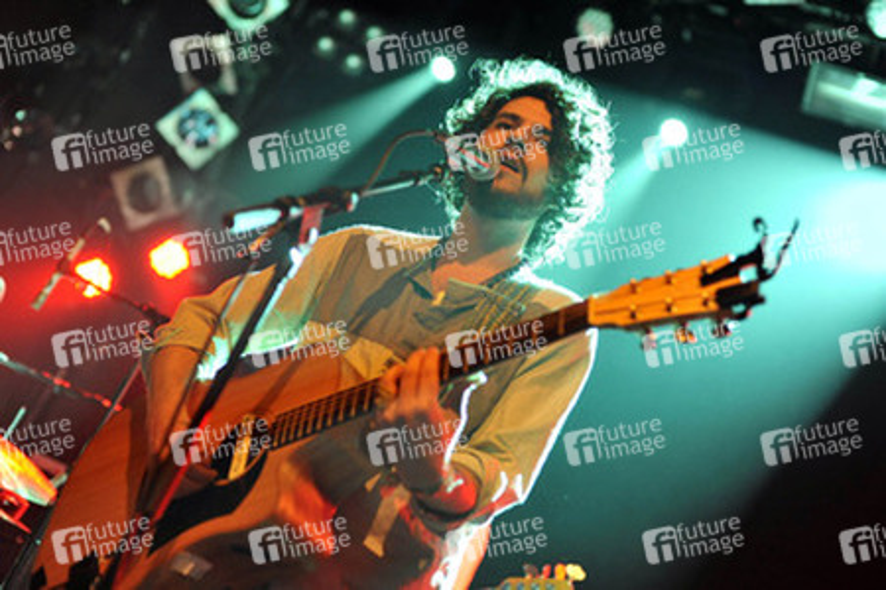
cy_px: 295
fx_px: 1230
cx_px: 443
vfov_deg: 27.0
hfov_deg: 39.6
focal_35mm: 50
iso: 2500
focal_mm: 50
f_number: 2.5
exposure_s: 1/160
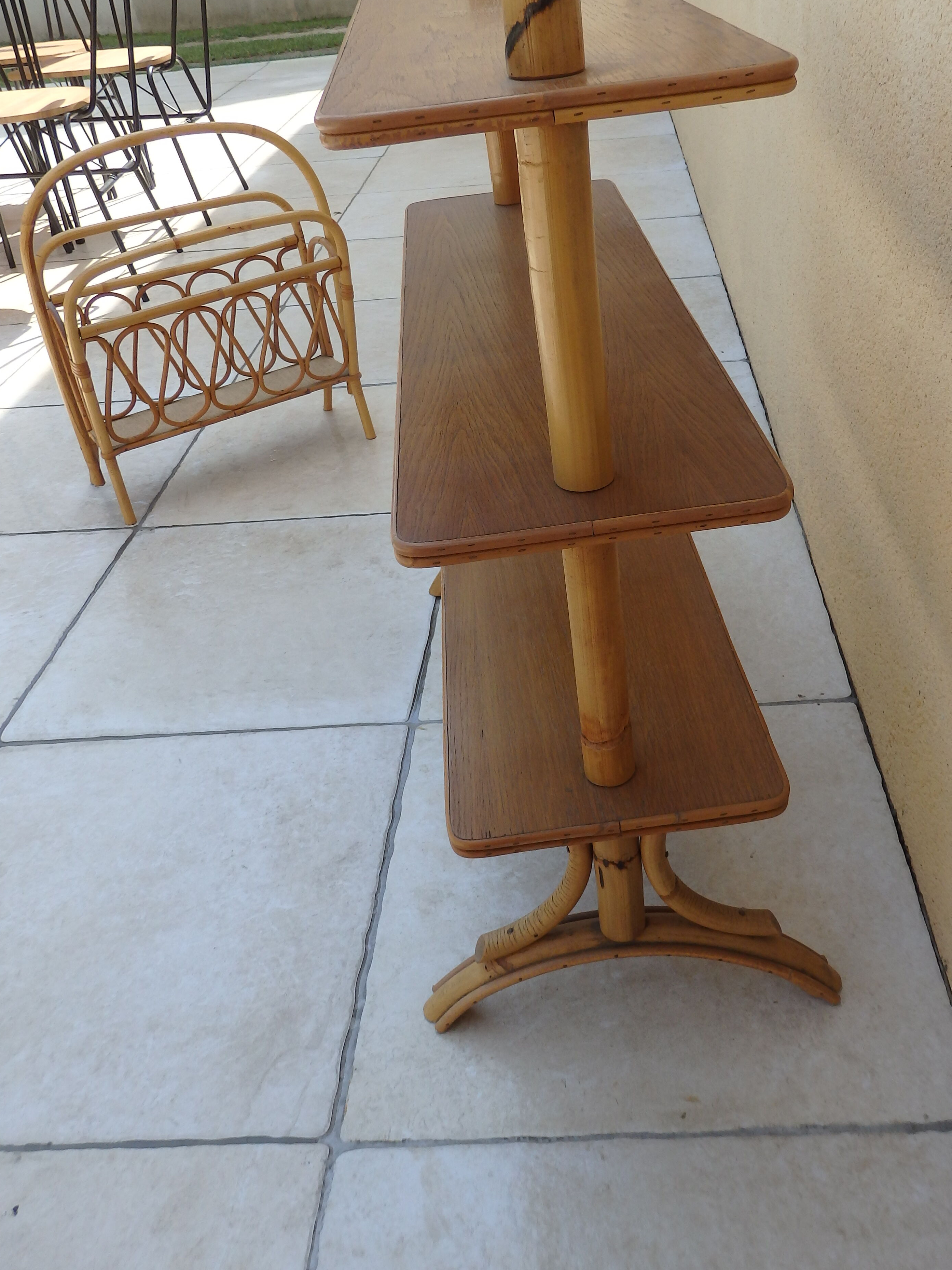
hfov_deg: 45.3
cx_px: 553
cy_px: 513
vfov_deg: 57.9
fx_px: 1137
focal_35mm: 31
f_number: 3
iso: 125
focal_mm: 4.5
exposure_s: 1/640
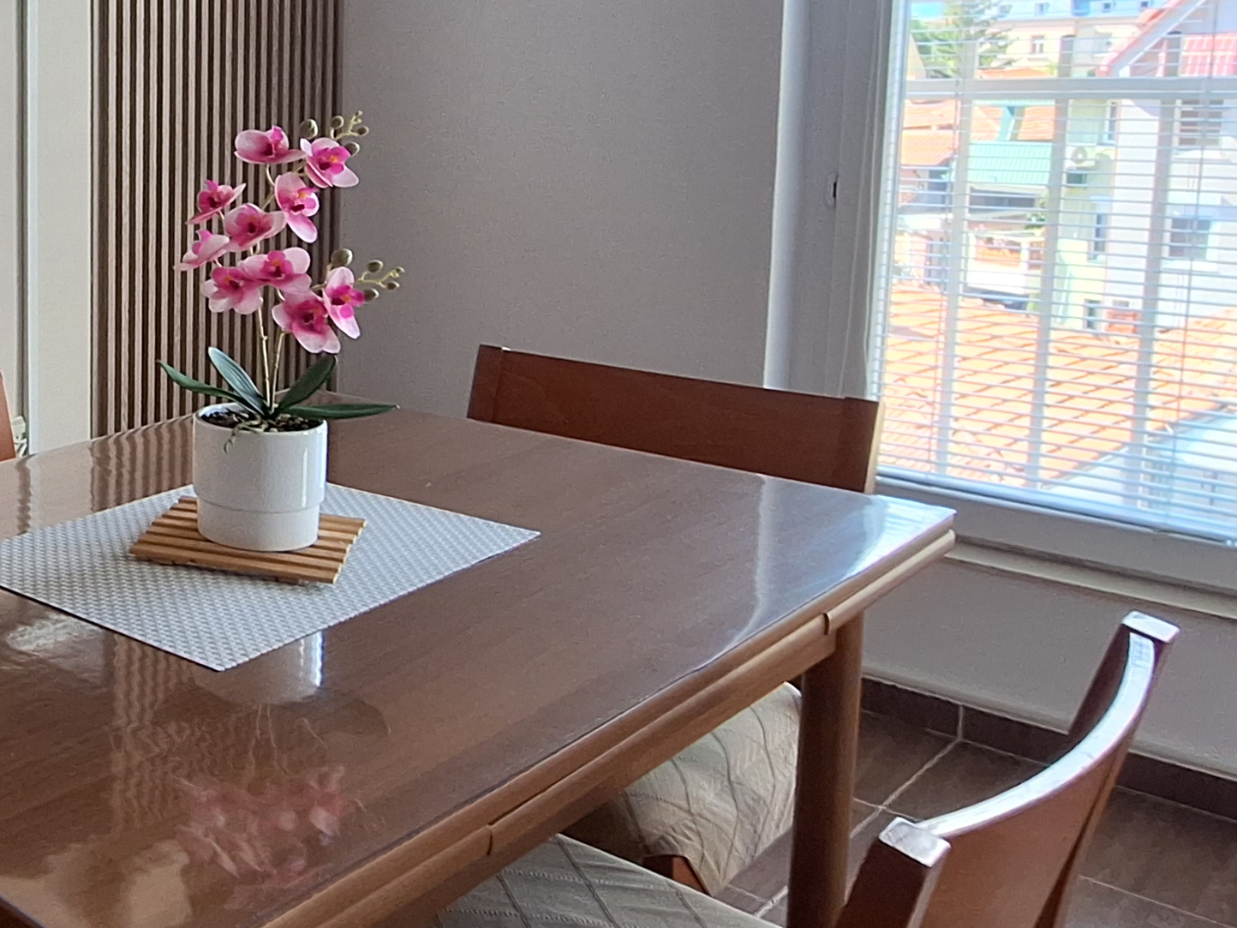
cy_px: 258
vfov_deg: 38.8
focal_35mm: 36
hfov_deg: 40.0
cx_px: -171
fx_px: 1286
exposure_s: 1/100
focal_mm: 1.74
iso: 80
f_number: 2.2
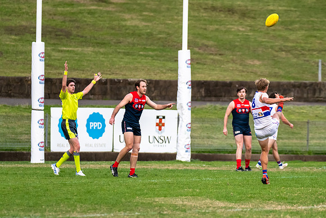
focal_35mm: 380
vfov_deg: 3.6
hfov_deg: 5.4
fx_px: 3446
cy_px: 132
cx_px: 231
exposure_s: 1/1250
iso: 1600
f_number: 4
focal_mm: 250
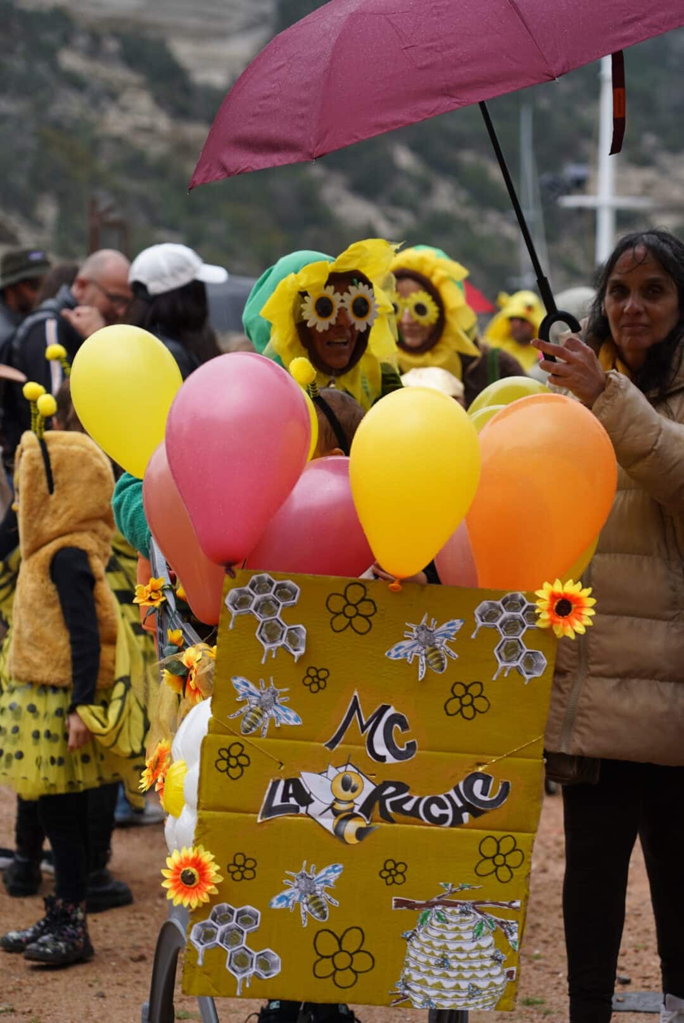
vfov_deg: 19.4
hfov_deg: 13.1
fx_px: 2987
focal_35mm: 105
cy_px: 512
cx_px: 342
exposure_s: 1/200
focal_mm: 105
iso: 100
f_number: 4.5
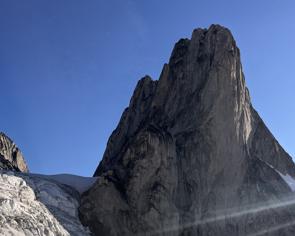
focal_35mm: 42
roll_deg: +3.5
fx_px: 367
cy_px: 232
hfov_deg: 43.7
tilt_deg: +2.6
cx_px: 125
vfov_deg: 33.0
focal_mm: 5.1
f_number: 1.6
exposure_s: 1/5076
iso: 50
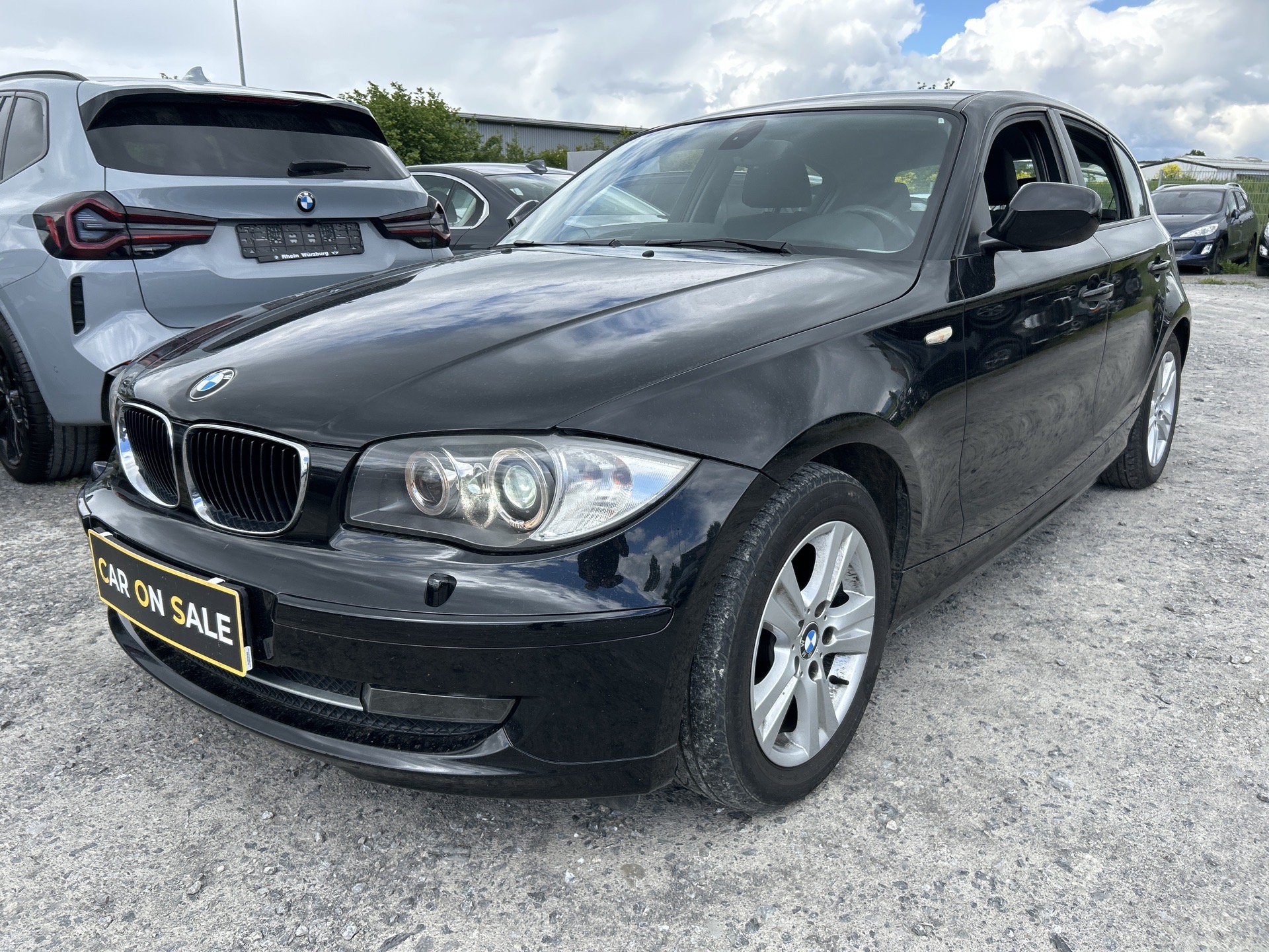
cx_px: 634
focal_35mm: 26
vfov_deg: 53.1
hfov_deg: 67.3
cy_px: 476
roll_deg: -0.3
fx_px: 953
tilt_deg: -15.3
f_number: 1.5
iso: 50
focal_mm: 5.7
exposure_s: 1/1531
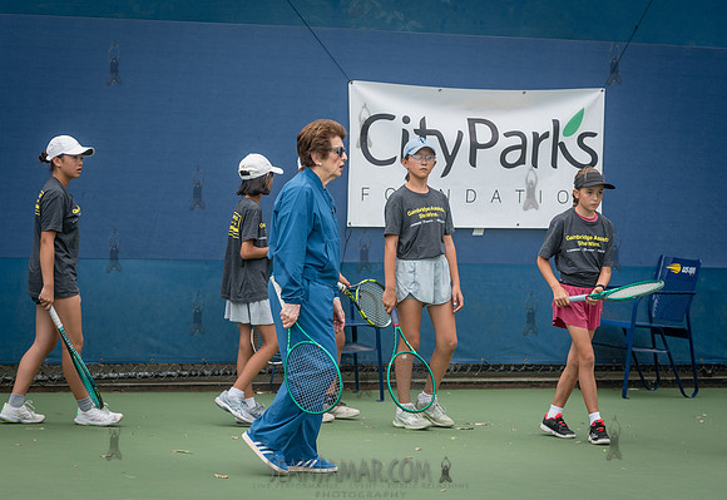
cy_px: 212
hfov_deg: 14.8
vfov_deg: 10.2
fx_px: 2807
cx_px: 348
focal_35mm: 138
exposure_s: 1/320
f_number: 4.5
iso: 200
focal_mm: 112
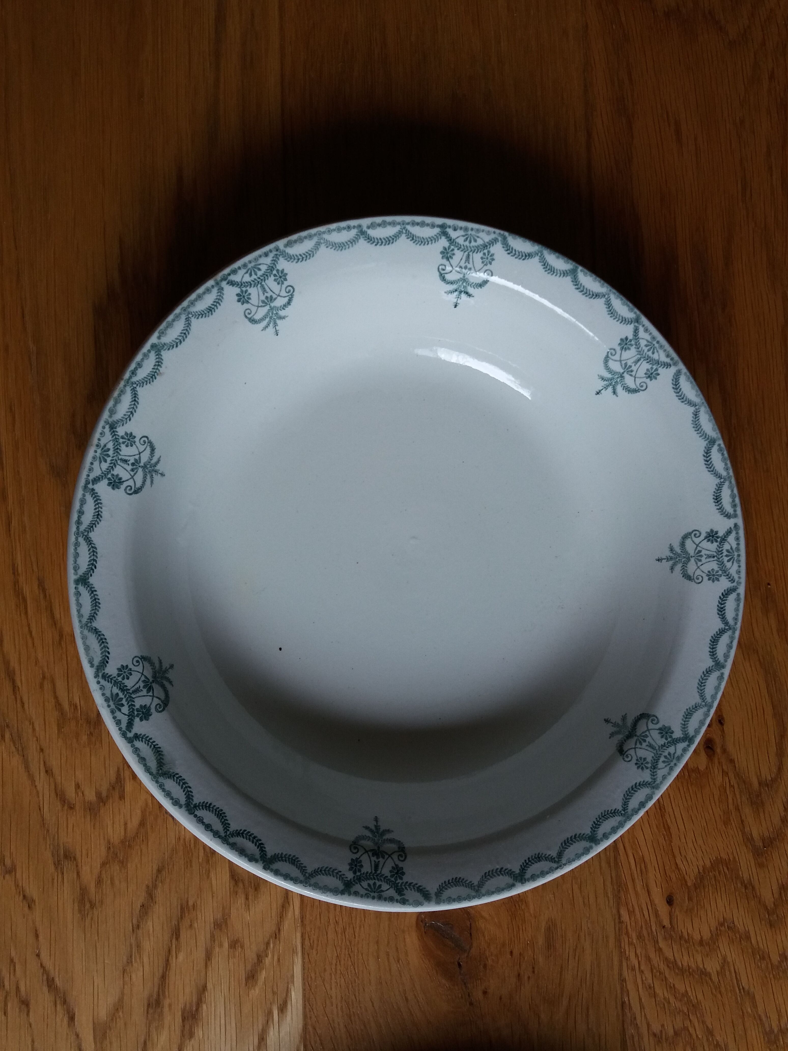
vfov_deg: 63.4
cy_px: 526
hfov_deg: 49.7
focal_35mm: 28
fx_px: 850
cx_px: 394
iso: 64
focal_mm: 3.7
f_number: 1.9
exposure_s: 1/100
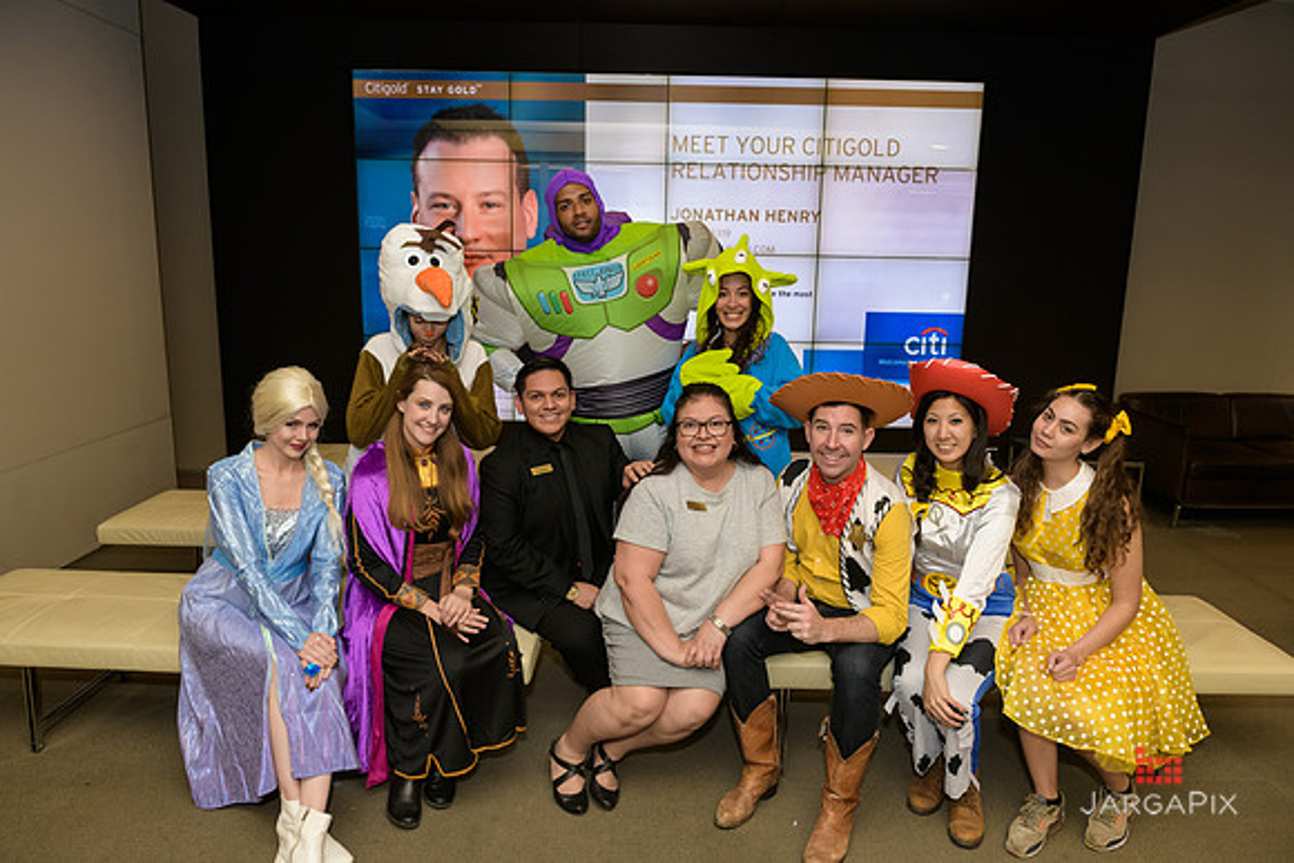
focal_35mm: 24
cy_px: 432
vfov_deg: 53.2
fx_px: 863
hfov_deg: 73.7
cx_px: 647
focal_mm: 24
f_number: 5
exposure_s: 1/125
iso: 800
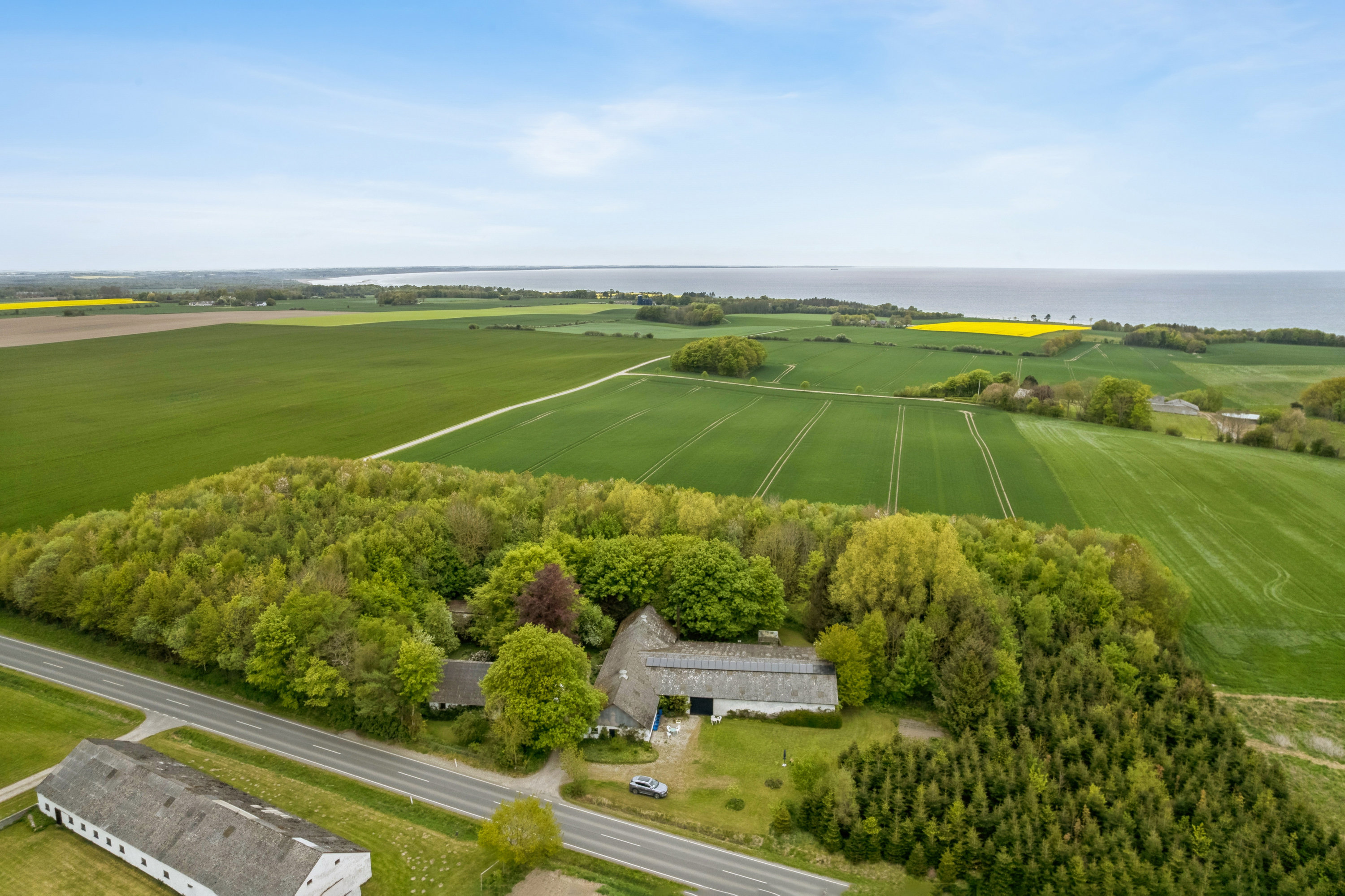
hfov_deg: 78.6
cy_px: 448
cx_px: 672
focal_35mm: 22
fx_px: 822
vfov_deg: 57.2
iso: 100
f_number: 2.8
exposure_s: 1/1000
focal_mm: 8.4
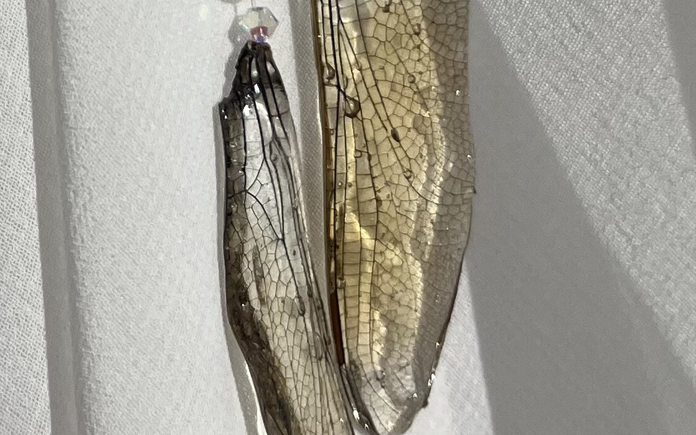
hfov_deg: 41.8
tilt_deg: -10.1
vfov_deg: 26.8
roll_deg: +8.7
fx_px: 911
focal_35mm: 48
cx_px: 303
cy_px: 184
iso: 50
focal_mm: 5.1
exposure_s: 1/11905
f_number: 1.6
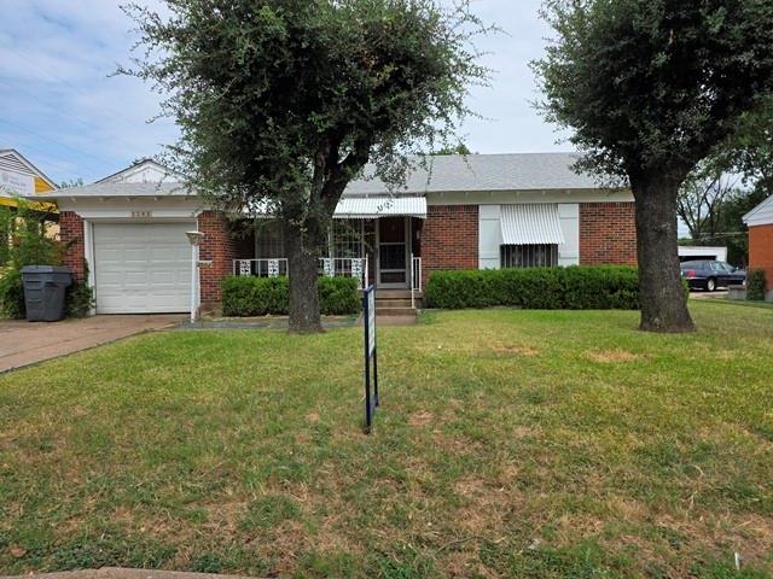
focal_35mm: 23
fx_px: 514
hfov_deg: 73.9
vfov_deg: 58.9
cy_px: 290
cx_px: 386
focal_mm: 6.25
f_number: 1.7
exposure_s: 1/5296
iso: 80
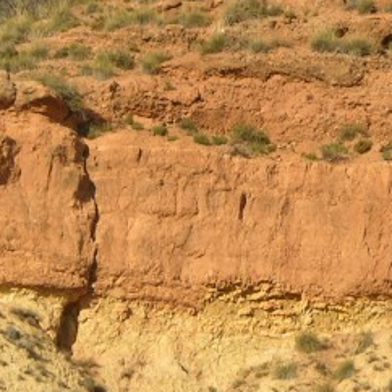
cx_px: 601
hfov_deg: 3.9
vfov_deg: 3.9
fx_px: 5740
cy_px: 11
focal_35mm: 448
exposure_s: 1/278
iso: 50
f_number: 4.7
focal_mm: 29.5
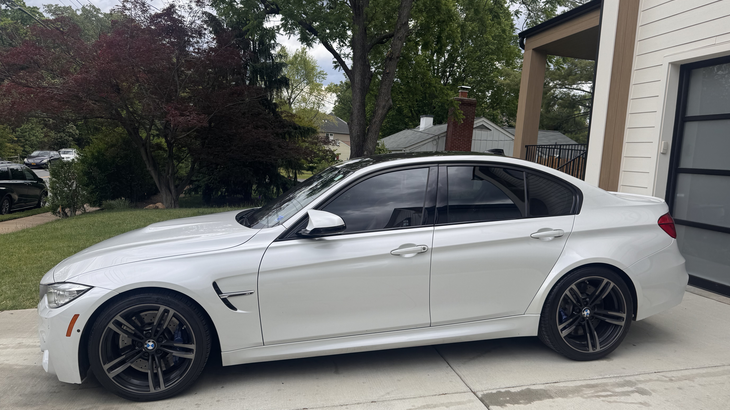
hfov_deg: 69.9
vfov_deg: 42.9
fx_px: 523
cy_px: 205
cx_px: 367
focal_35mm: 27
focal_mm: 6.76
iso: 80
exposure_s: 1/2041
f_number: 1.78
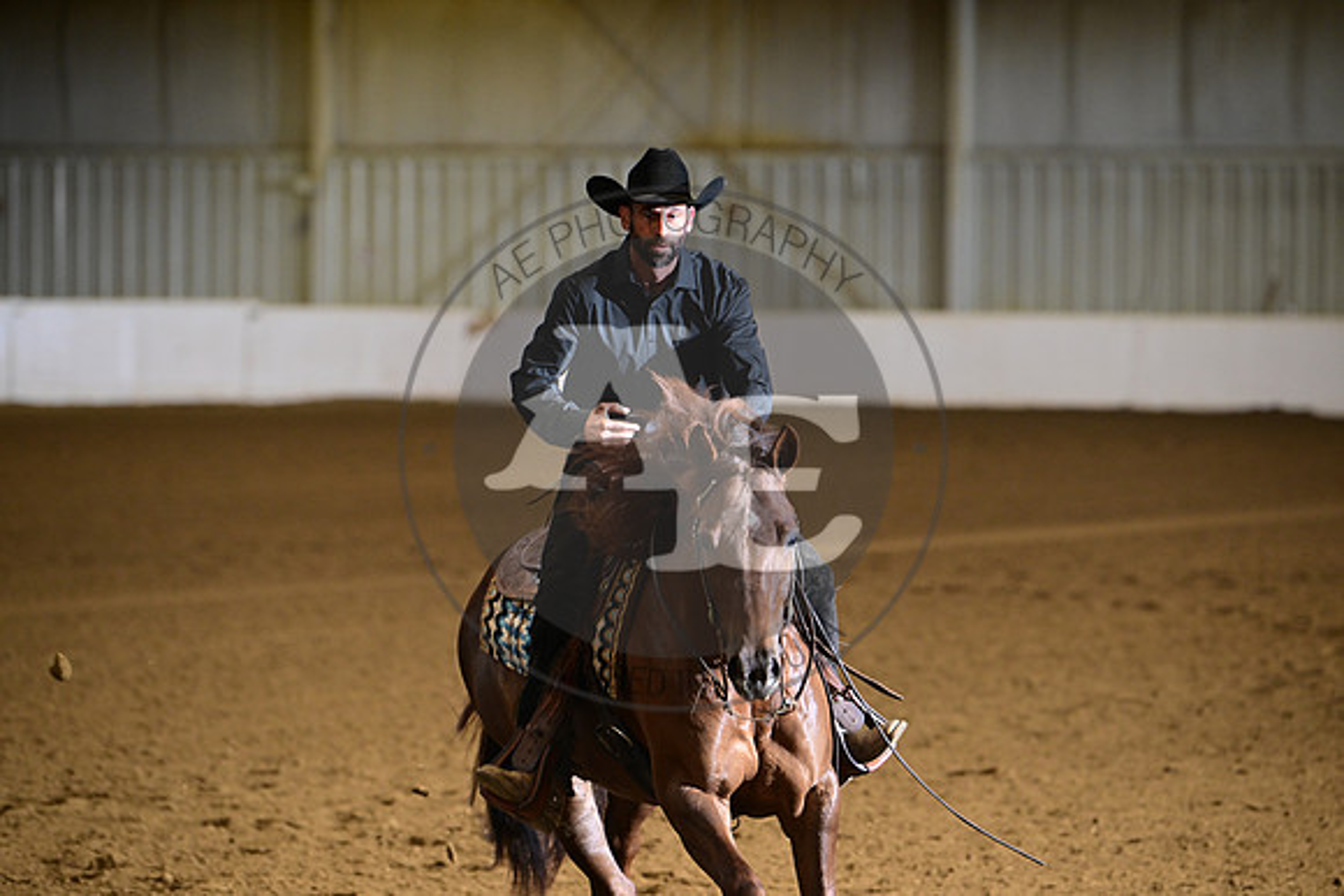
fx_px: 7468
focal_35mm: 200
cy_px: 448
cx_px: 672
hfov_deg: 10.3
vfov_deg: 6.9
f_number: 4
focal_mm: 200
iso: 2500
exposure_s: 1/200
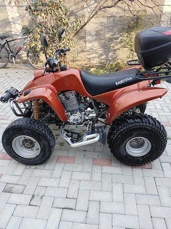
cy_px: 114
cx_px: 86
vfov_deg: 67.3
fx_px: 171
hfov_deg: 53.1
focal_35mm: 26
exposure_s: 1/50.3
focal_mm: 3.98
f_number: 1.8
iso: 80
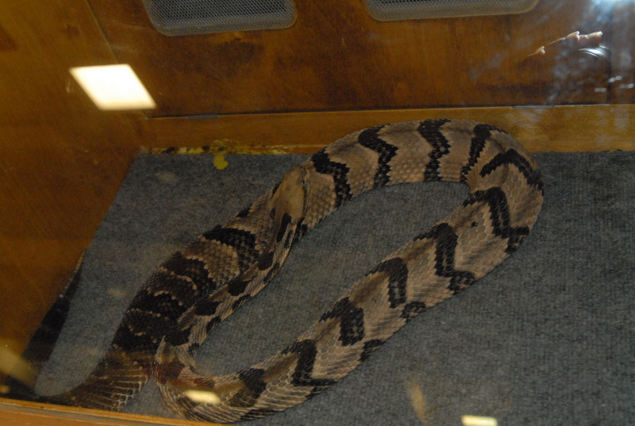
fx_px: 742
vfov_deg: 32.0
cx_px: 318
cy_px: 213
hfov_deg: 46.3
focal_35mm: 42
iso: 1600
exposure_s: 1/30
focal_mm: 28
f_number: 5.6
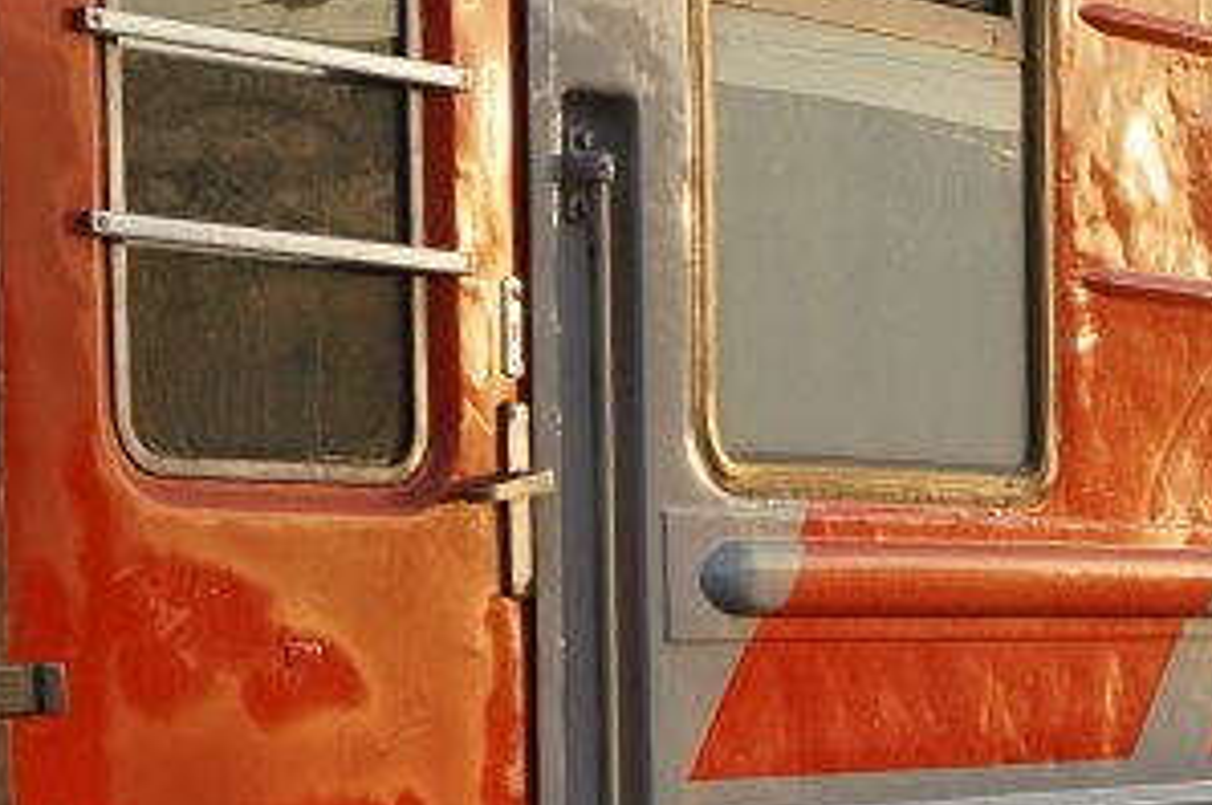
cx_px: 2123
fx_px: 4473
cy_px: 858
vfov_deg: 10.2
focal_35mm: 133
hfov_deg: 13.9
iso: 100
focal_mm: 33
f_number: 7.1
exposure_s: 1/100
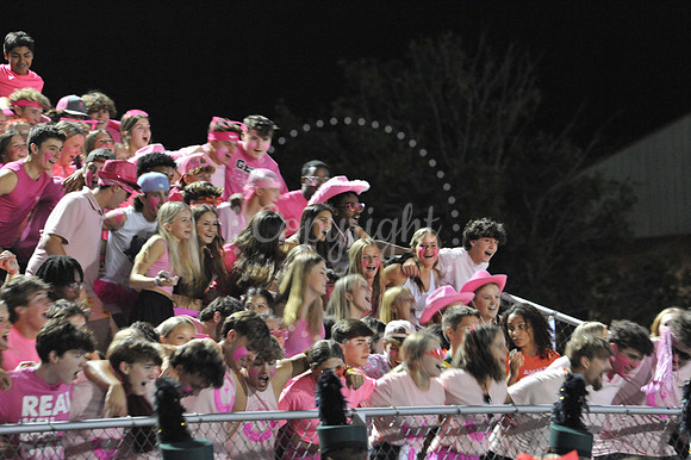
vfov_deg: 6.5
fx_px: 4028
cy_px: 230
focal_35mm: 210
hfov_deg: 9.8
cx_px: 346
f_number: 6.3
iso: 6400
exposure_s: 1/60
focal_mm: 210
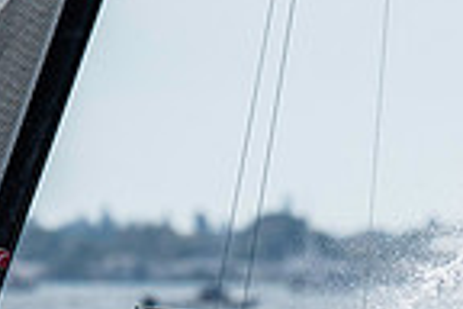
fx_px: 24151
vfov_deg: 0.7
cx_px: 141
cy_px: 549
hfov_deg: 1.1
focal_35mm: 1878
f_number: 5
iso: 400
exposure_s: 1/8000
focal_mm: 300
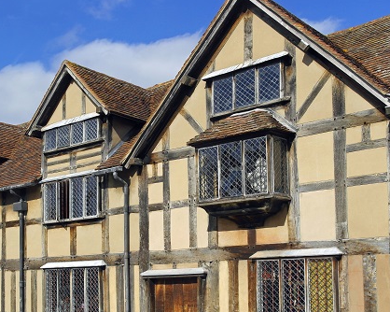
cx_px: 156
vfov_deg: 31.4
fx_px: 554
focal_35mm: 48
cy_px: 184
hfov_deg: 38.6
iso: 100
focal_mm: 20
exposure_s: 1/320
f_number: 7.1
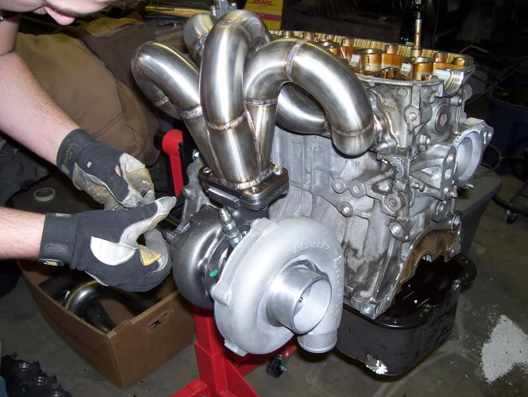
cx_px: 264
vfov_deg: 39.7
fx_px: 550
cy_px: 198
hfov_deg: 51.3
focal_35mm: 36
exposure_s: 1/60
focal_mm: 6
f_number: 2.7
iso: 80
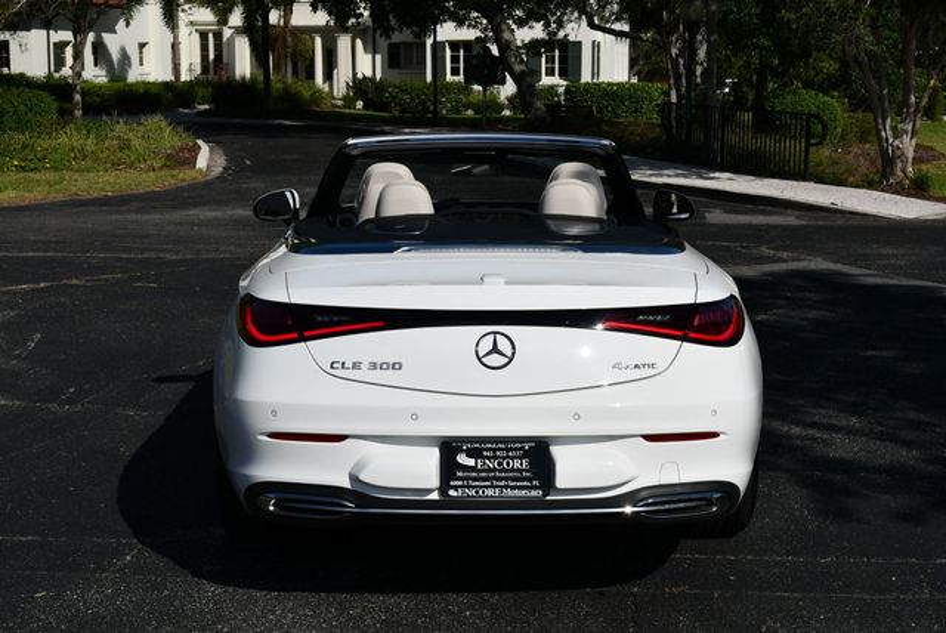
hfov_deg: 34.5
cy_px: 316
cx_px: 473
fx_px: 1525
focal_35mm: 58
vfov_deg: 23.4
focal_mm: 29
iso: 100
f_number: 10
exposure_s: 1/400
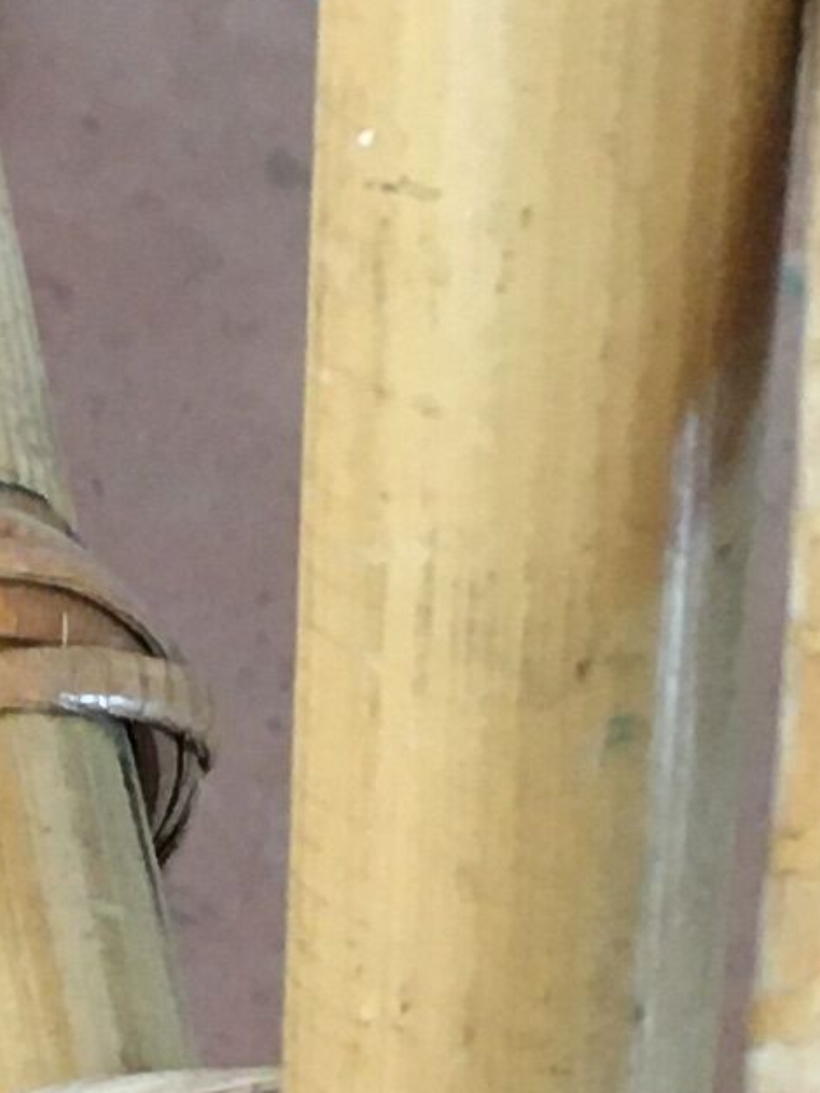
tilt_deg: -52.0
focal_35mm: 187
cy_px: 1303
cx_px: -1135
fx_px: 5904
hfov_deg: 7.4
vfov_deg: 10.4
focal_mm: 4.15
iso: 125
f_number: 2.2
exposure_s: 1/33
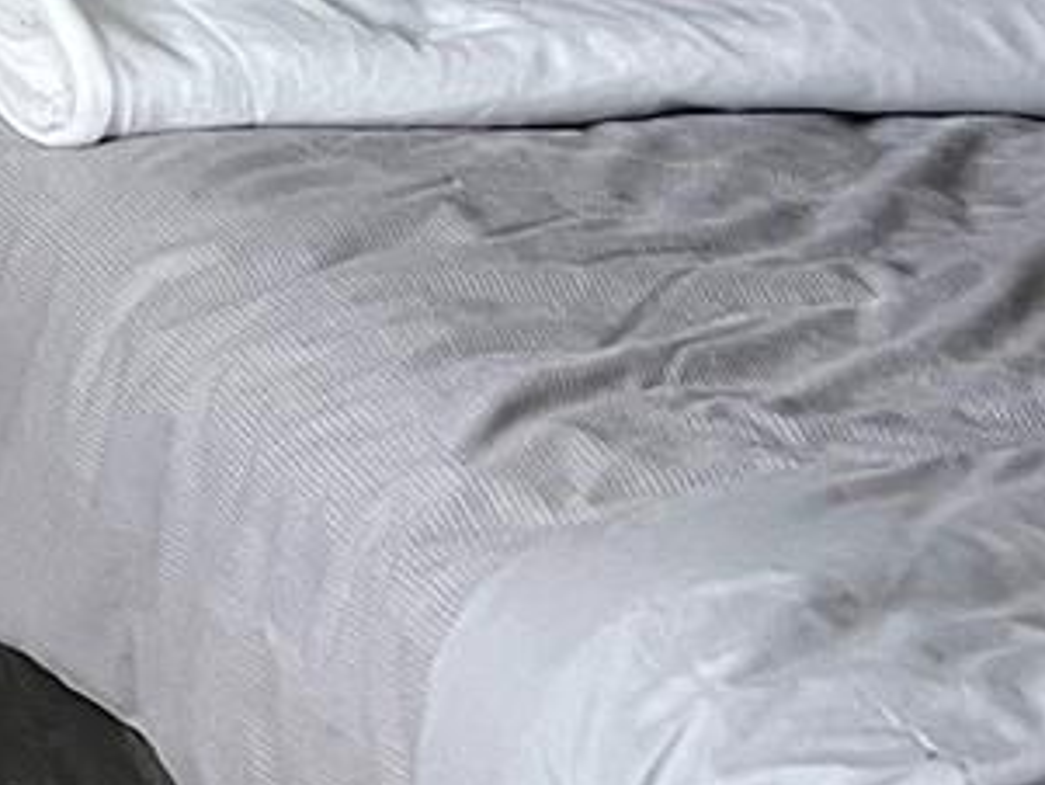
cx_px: -1340
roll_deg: -1.3
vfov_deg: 10.0
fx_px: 4168
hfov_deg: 12.0
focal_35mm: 138
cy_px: -782
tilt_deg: -7.4
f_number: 1.5
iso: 320
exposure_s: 1/60
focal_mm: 5.7
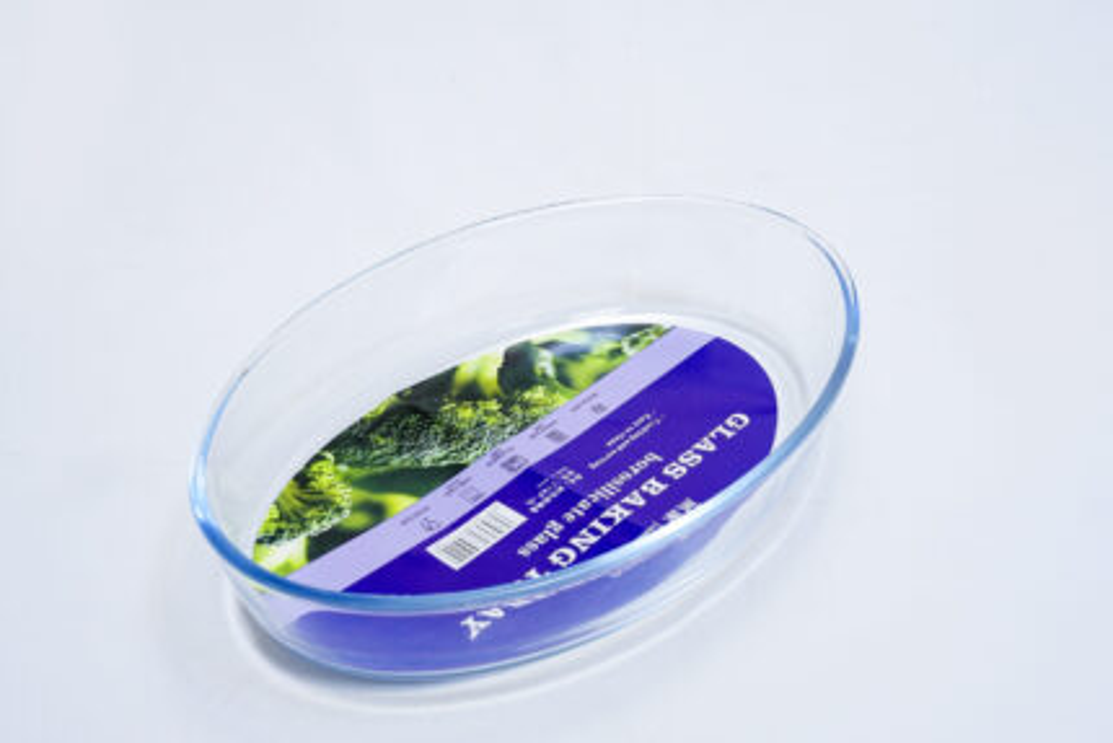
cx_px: 556
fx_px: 1577
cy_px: 372
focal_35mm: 51
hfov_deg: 38.9
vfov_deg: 26.5
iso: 3200
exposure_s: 1/125
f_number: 13
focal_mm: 51
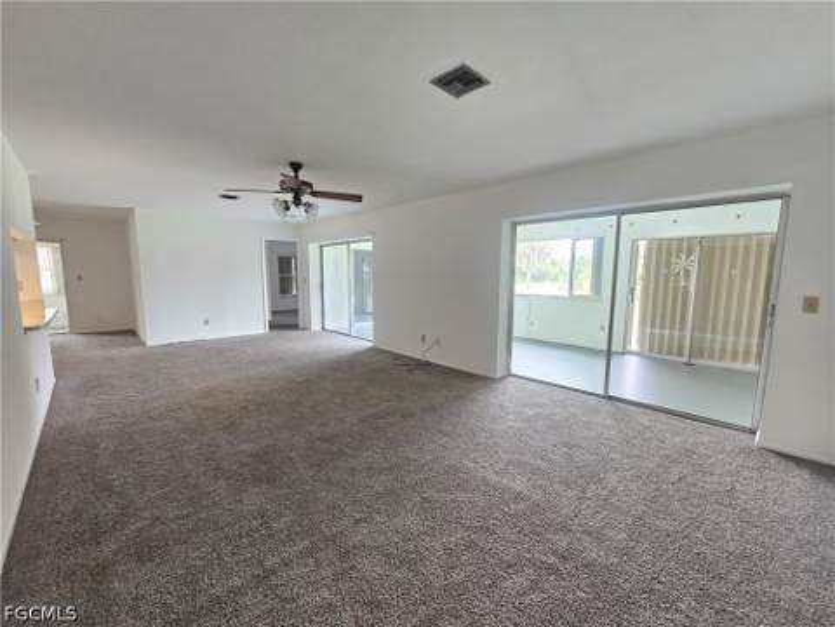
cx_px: 418
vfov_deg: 89.9
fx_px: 314
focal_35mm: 13
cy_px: 314
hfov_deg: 106.2
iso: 320
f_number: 2.2
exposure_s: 1/60
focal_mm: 2.2
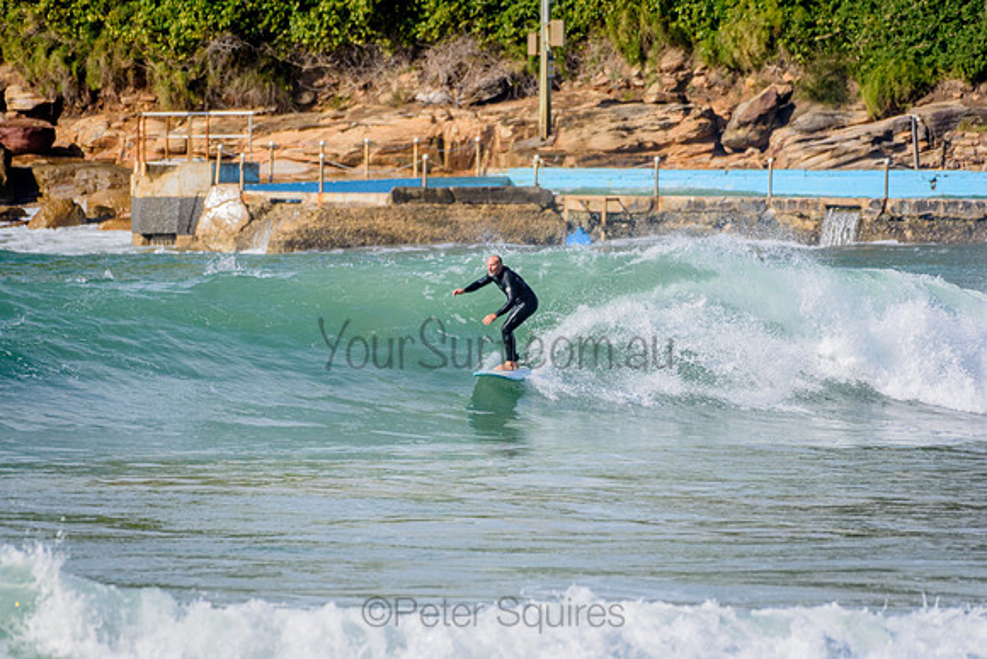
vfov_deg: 1.8
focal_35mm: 750
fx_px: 20566
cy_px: 330
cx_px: 494
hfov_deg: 2.7
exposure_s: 1/2000
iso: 360
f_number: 5.6
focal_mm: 500
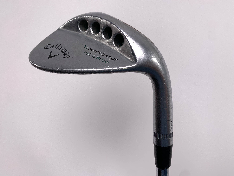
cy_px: 88
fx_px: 176
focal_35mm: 26
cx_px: 117
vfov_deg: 53.1
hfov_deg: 67.3
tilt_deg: -60.5
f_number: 1.8
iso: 25
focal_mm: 4.25
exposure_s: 1/324
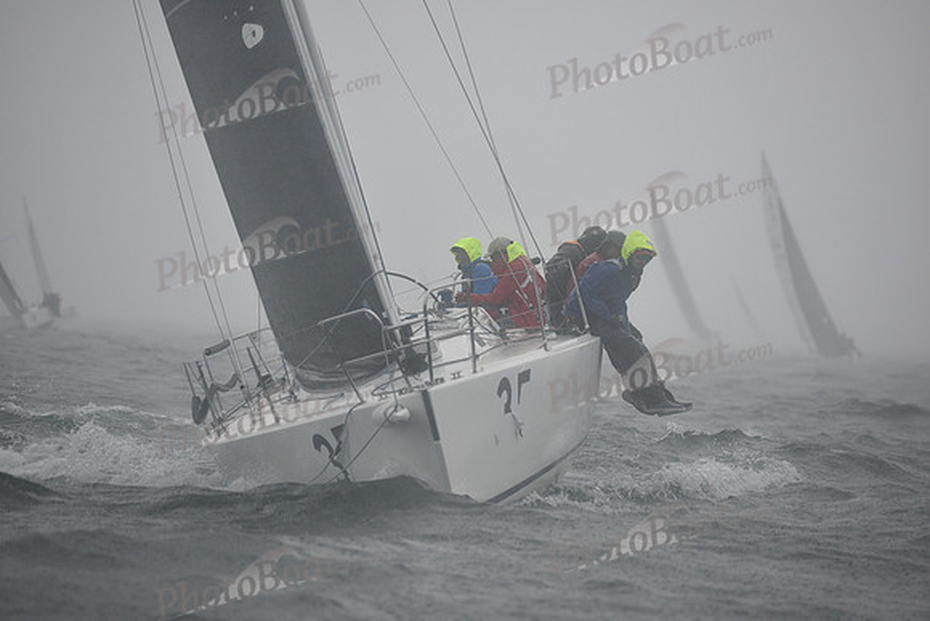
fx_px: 5168
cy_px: 310
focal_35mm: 200
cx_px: 465
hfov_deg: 10.3
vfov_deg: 6.9
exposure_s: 1/640
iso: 400
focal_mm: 200
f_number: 4
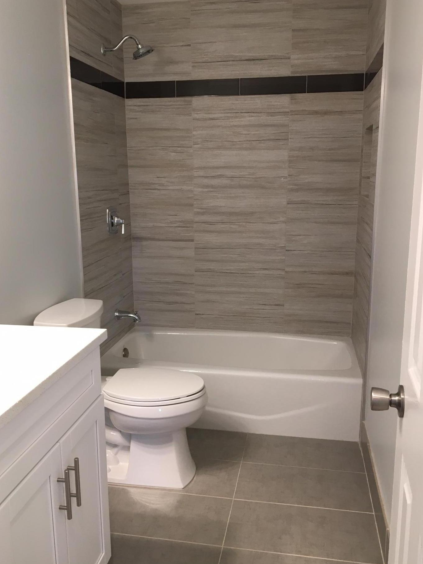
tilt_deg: -11.9
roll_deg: -0.8
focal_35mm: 32
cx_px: 213
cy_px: 286
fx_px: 522
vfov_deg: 56.8
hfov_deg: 44.1
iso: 64
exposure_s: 1/30
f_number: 2.2
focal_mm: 4.15
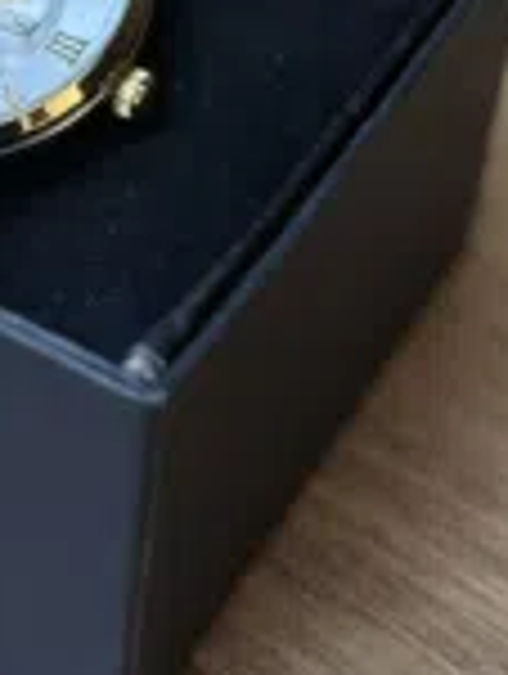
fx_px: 2497
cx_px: -49
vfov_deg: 15.1
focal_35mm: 128
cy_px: -36
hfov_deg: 11.4
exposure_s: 1/33
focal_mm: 6.86
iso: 640
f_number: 1.78
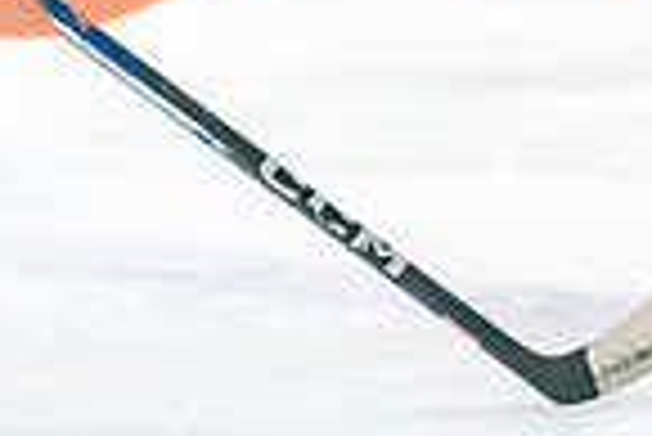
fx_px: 11186
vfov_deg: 2.2
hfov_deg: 3.3
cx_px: 1138
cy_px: -226
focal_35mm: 617
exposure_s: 1/1000
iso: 3200
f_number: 2.8
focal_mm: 136
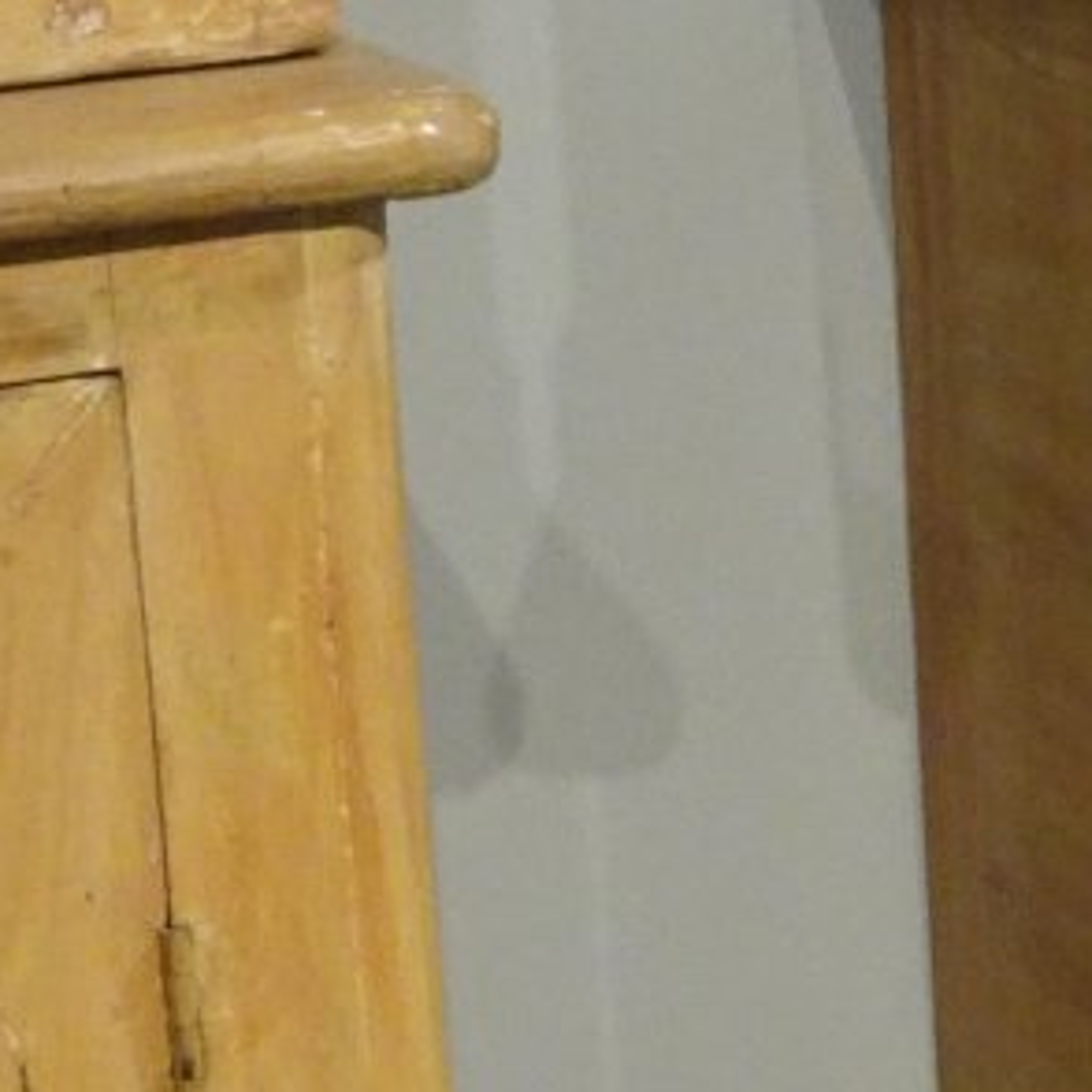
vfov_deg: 11.6
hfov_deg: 11.7
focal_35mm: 148
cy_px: 1215
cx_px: 984
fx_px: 5282
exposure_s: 1/30
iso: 800
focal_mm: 7.05
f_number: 4
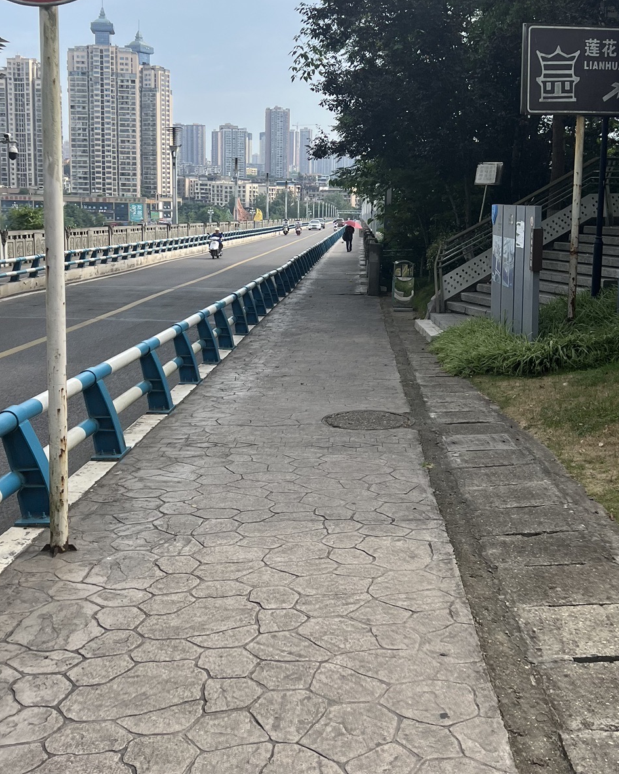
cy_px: 338
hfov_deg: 34.9
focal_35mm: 43
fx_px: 985
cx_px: 302
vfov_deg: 42.8
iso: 50
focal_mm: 5.7
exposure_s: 1/2915
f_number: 1.5
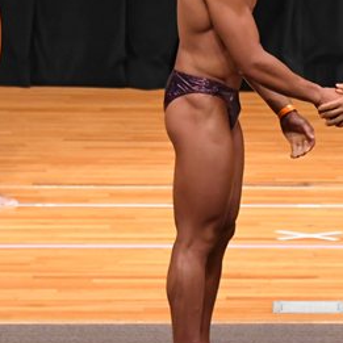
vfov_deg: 3.2
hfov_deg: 3.2
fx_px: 6132
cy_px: 112
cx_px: 361
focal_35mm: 547
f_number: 5.6
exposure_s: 1/400
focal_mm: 145
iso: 5000
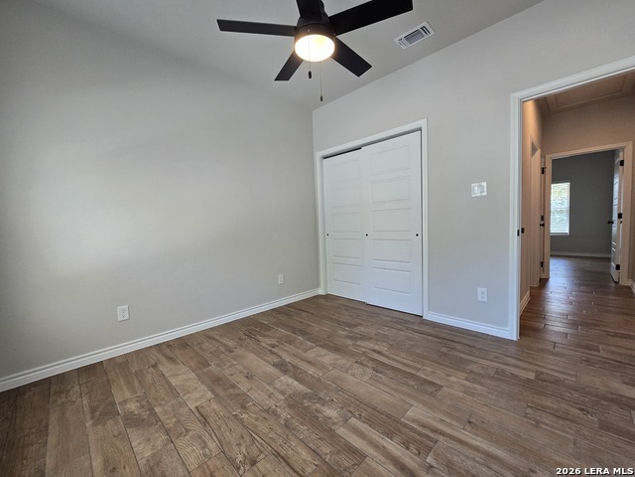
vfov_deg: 89.9
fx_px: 238
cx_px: 318
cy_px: 238
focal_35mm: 13
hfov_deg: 106.2
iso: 160
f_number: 2.2
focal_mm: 2.2
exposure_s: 1/60
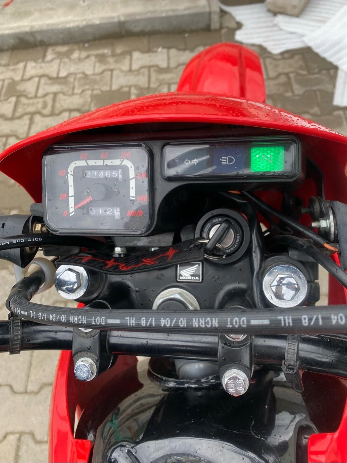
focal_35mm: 26
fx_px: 348
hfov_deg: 53.0
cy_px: 232
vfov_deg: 67.3
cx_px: 174
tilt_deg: -60.1
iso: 64
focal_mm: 4.25
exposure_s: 1/121
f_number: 1.8
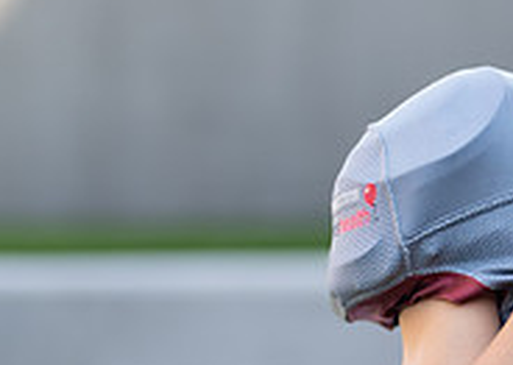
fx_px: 3187
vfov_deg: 6.6
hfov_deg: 9.0
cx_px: 745
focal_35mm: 219
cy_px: 265
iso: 100
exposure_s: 1/1600
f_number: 1.2
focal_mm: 50
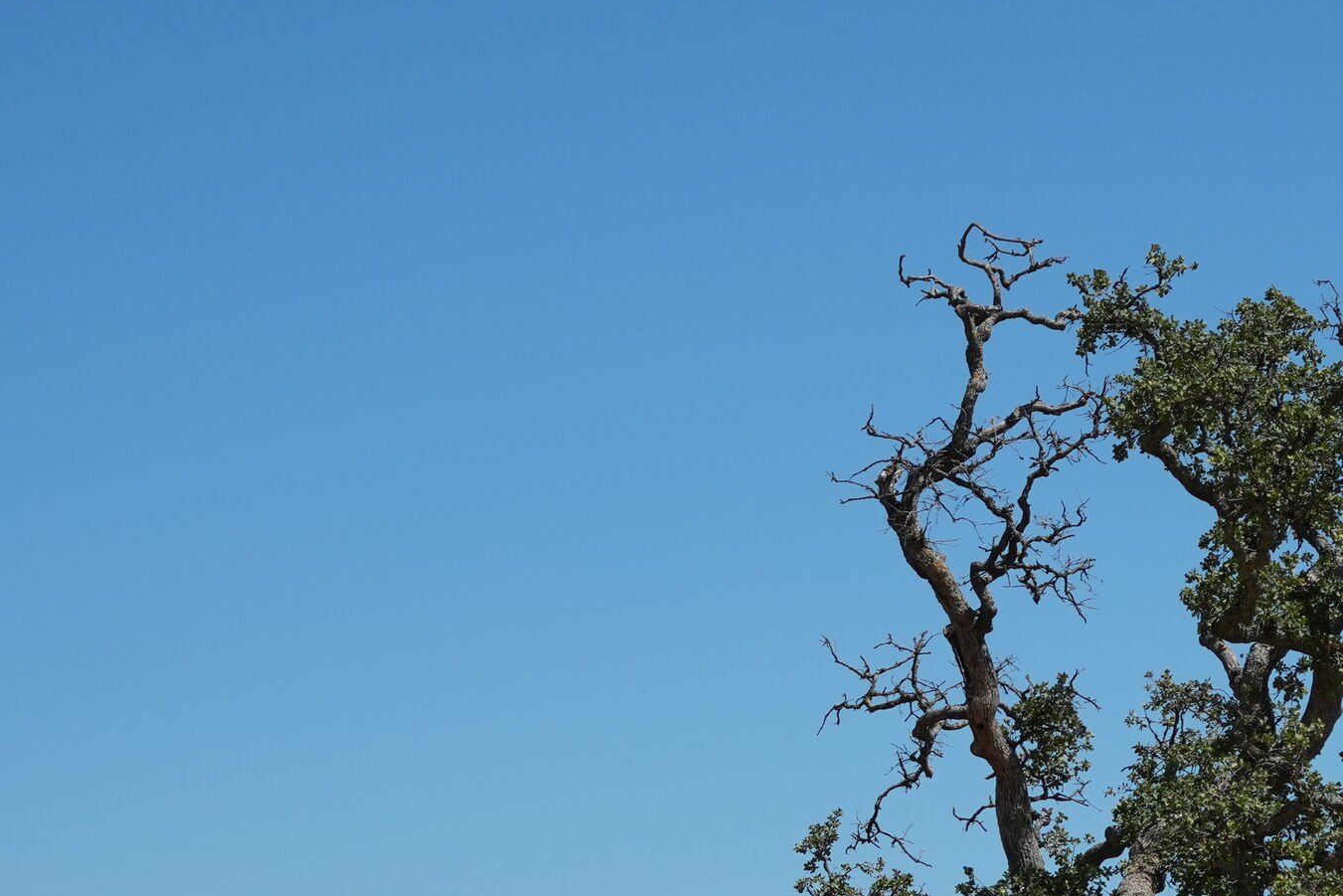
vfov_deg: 6.4
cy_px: 1259
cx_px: 1224
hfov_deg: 9.7
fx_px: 7872
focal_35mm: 211
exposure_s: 1/2500
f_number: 5
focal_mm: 66
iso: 250
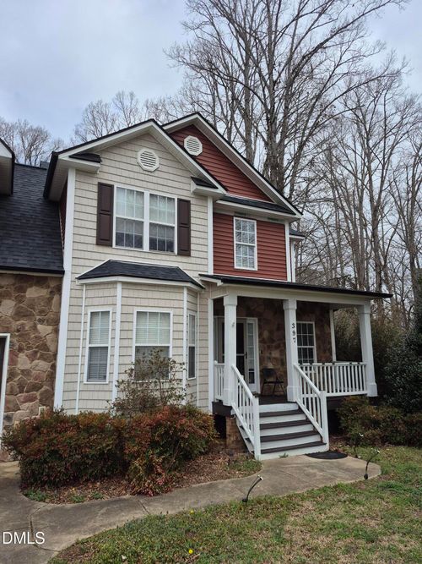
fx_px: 374
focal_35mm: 23
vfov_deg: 73.9
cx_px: 211
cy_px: 282
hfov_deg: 58.9
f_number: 1.8
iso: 25
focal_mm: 5.4
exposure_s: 1/1624
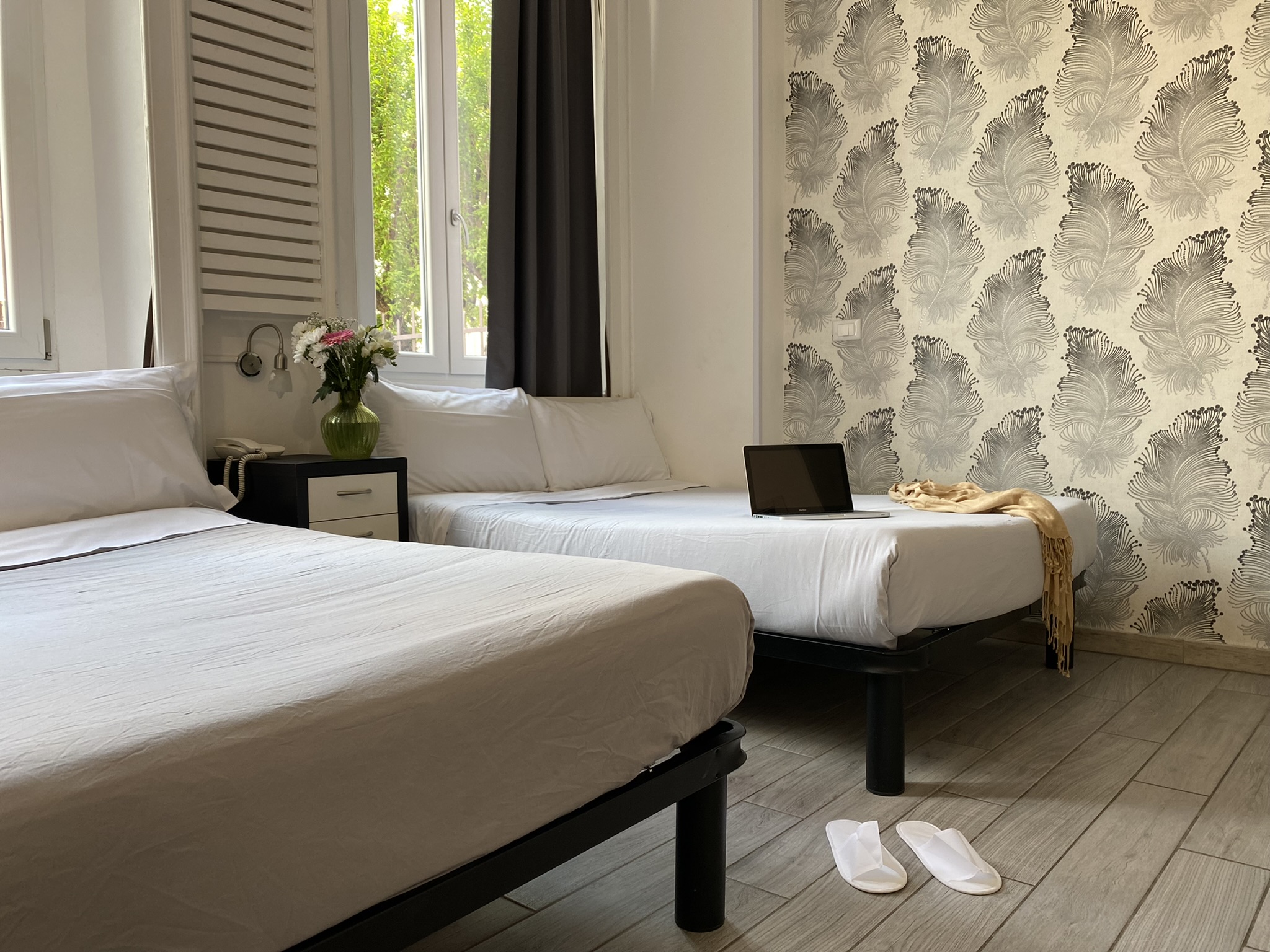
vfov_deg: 53.1
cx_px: 635
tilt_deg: -3.6
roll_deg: +0.6
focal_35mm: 26
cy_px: 476
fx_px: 954
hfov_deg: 67.3
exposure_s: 1/50
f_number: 1.8
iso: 64
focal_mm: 4.25
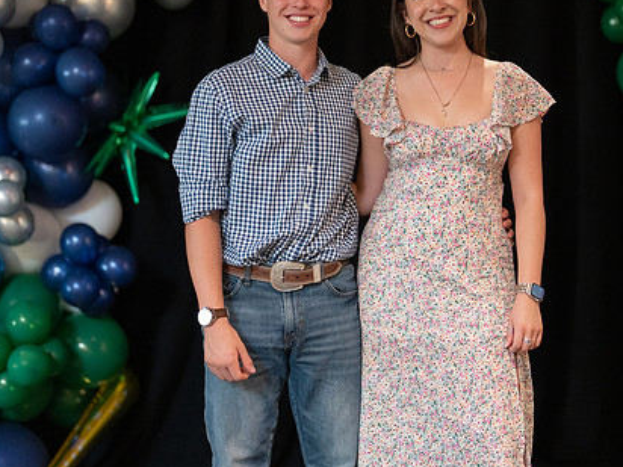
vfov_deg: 18.6
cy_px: 151
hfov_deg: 24.7
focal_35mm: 79
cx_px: 373
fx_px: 1422
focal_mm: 50
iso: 1600
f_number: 1.2
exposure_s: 1/320
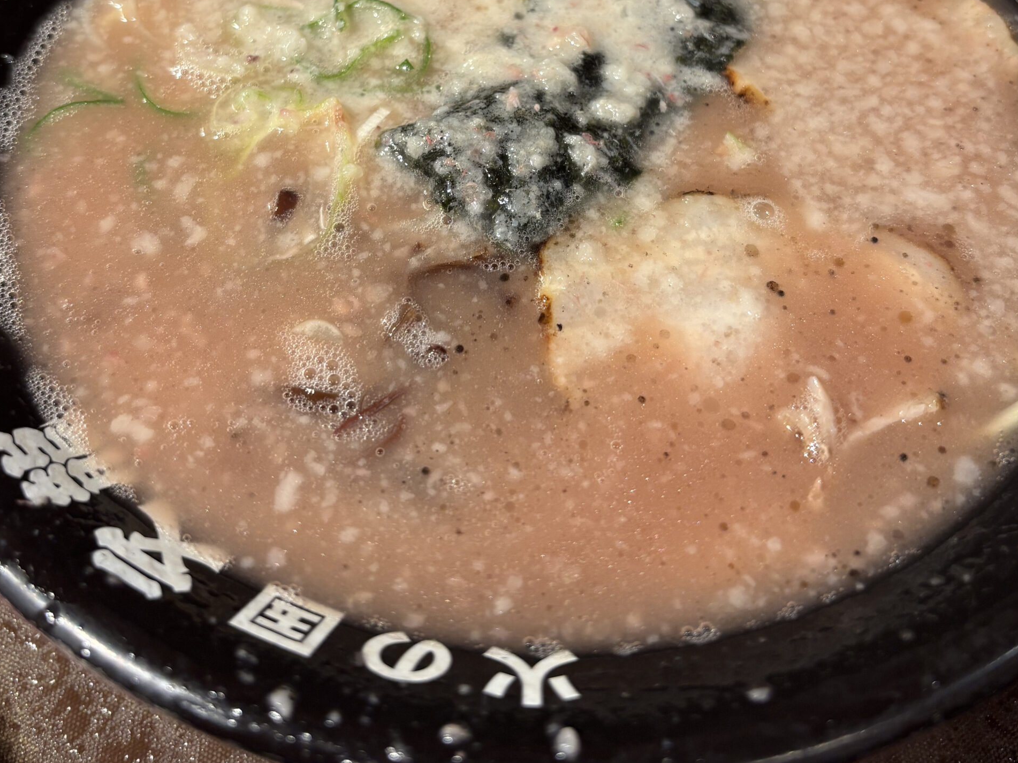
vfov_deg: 39.0
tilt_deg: -48.7
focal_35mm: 35
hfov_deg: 52.6
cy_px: 146
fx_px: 1029
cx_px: 508
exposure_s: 1/60
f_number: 1.6
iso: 80
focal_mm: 5.96
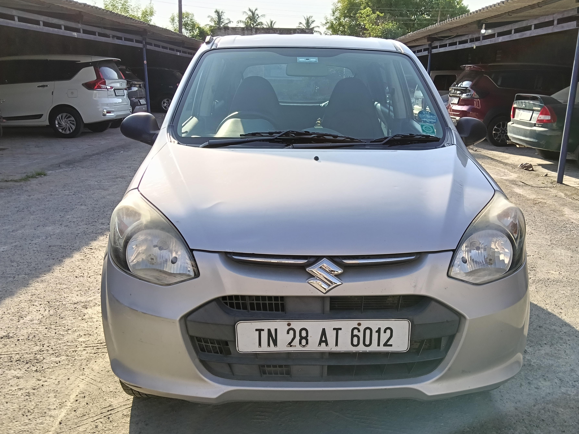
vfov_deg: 45.4
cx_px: 306
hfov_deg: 58.3
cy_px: 227
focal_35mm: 31
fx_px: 519
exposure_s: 1/294
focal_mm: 3.98
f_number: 1.8
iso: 50
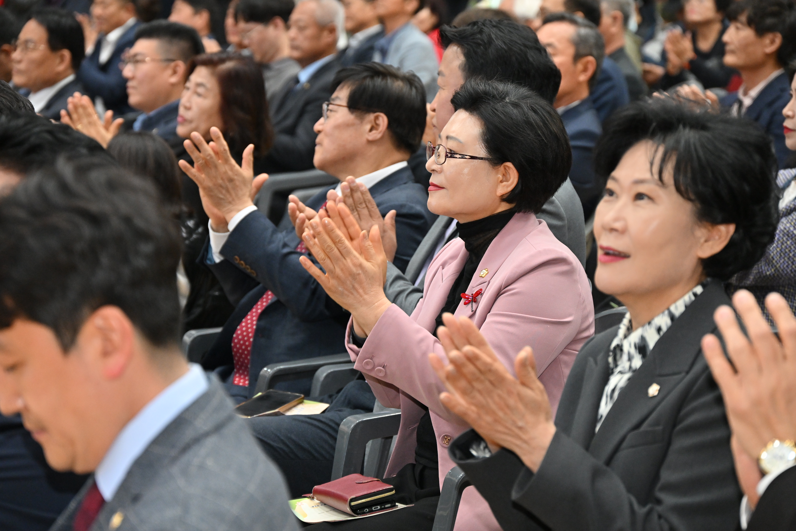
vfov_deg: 11.0
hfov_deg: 16.4
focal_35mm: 125
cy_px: 266
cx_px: 398
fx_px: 2764
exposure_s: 1/250
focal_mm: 125
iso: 3200
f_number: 6.3
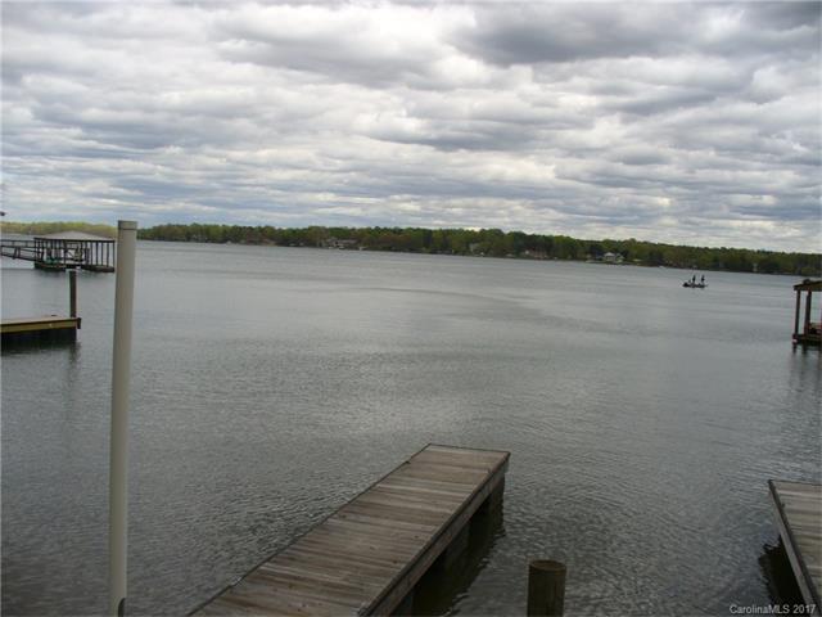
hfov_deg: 50.1
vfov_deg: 38.7
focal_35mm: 37
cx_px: 411
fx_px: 879
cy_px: 308
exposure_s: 1/400
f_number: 5.6
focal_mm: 6.1
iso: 80
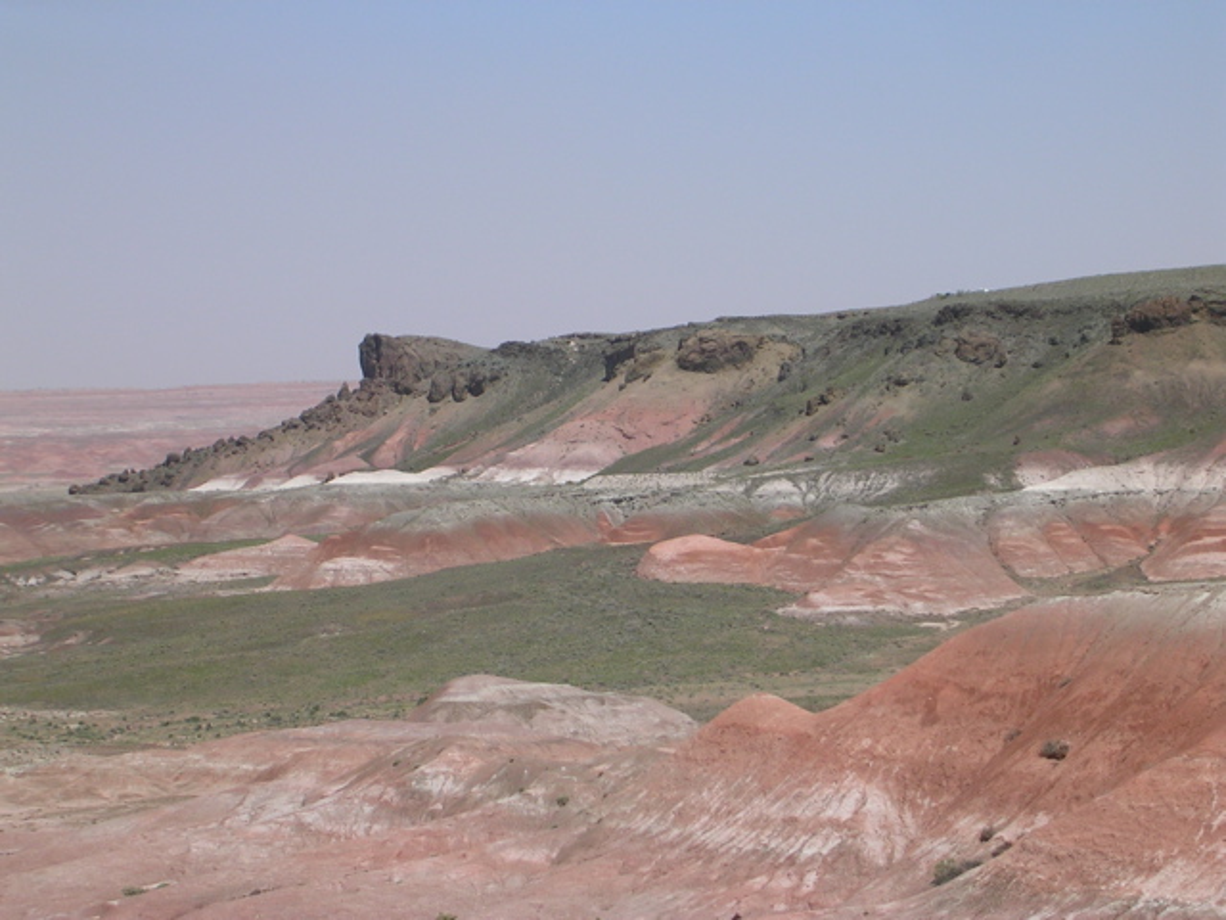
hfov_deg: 17.1
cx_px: 613
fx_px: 4073
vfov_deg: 12.9
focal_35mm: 115
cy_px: 460
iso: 50
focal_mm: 17.4
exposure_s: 1/546
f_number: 4.9
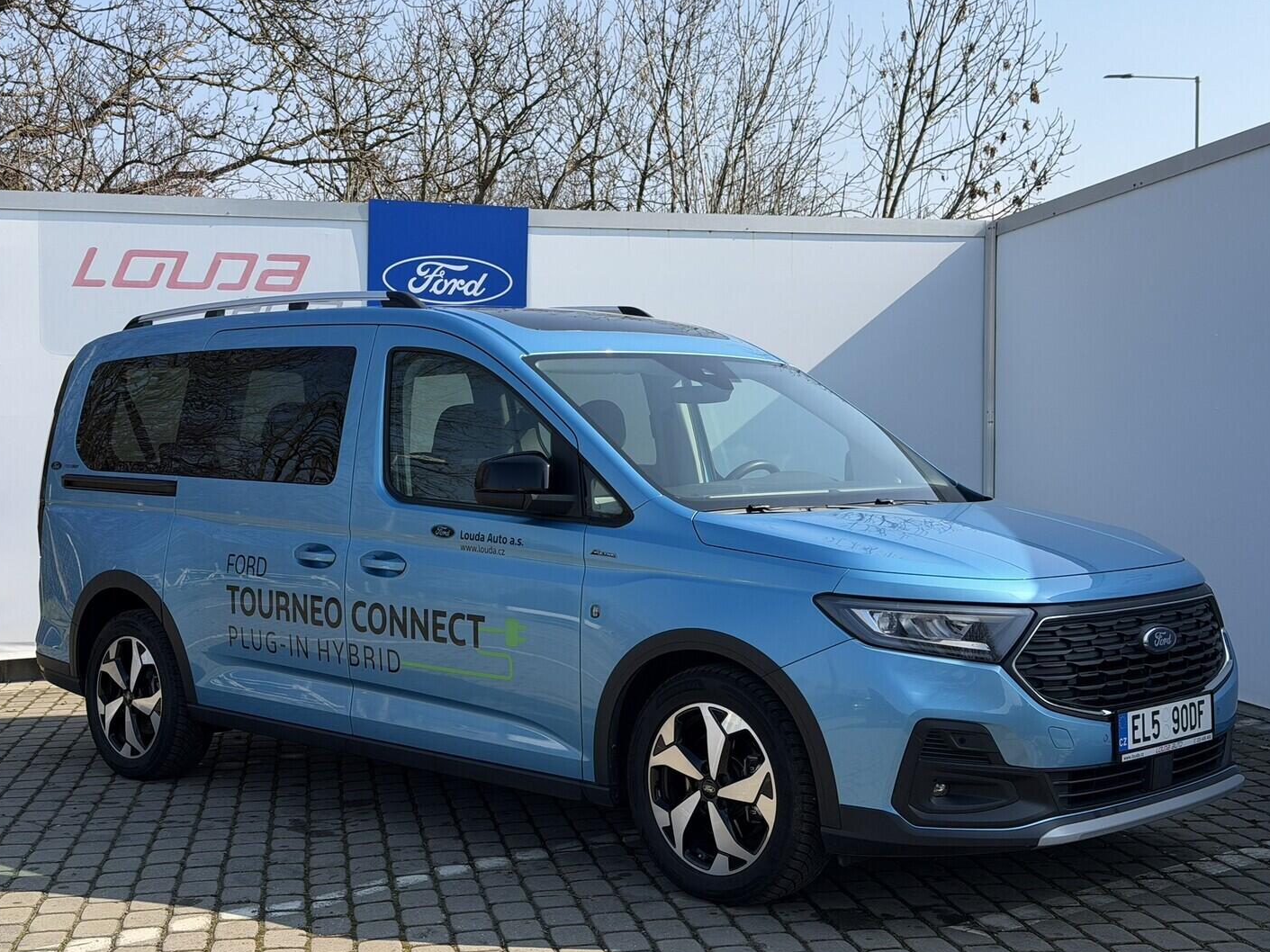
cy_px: 483
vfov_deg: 29.7
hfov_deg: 38.9
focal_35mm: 49
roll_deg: +0.5
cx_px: 635
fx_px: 1798
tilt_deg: -1.0
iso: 64
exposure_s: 1/3534
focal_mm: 6.76
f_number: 1.78
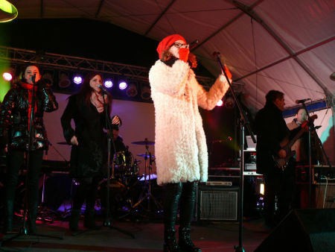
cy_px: 126
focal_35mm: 35
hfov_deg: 52.6
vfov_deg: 40.7
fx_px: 339
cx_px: 168
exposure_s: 1/30
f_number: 2.8
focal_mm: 7.4
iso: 160
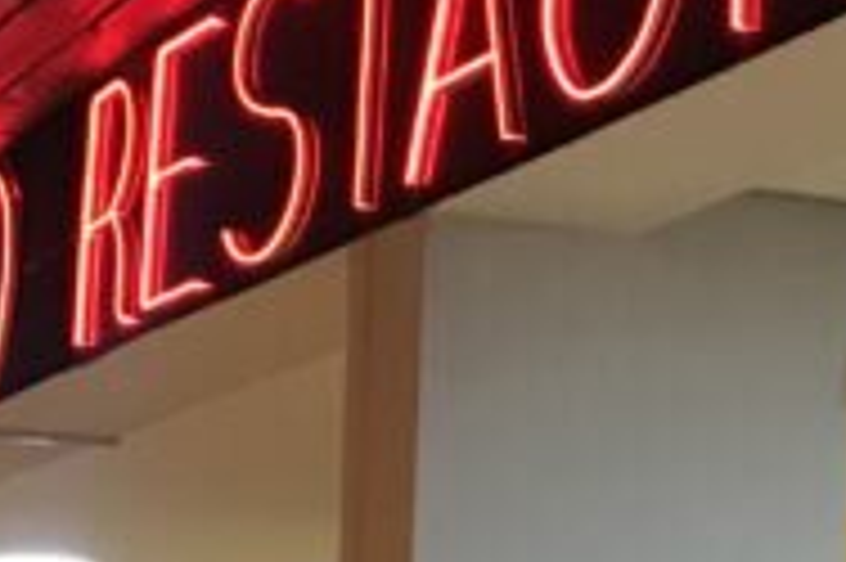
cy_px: 427
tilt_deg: +9.9
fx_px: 3498
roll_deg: +0.2
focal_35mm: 149
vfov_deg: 9.2
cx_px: 1174
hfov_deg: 13.2
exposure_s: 1/15
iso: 80
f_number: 1.8
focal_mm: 3.99
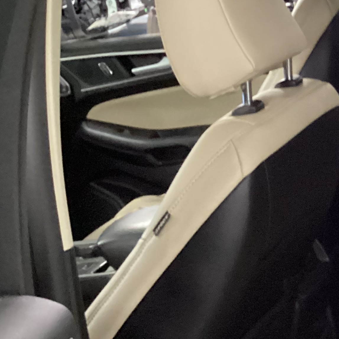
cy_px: 246
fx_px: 864
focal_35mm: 78
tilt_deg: -24.2
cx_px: 478
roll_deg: +4.4
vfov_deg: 22.0
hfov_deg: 19.8
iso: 800
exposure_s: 1/20
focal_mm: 3.3
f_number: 2.4
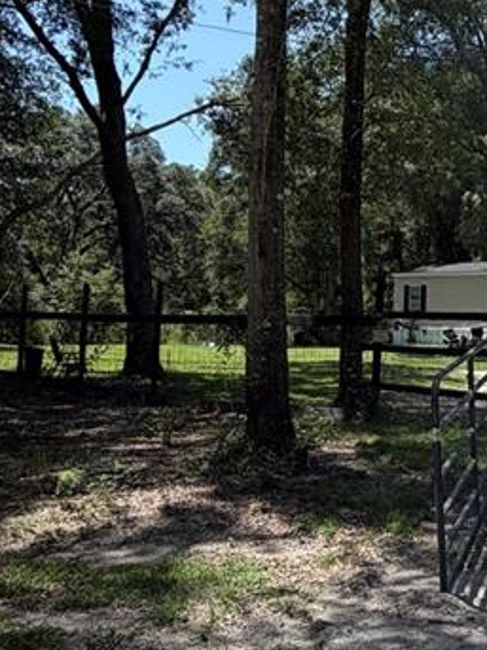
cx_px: 540
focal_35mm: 49
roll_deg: -1.8
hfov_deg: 27.1
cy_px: 299
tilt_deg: +3.0
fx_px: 920
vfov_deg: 38.9
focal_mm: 2.22
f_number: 2.2
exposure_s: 1/770
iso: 25
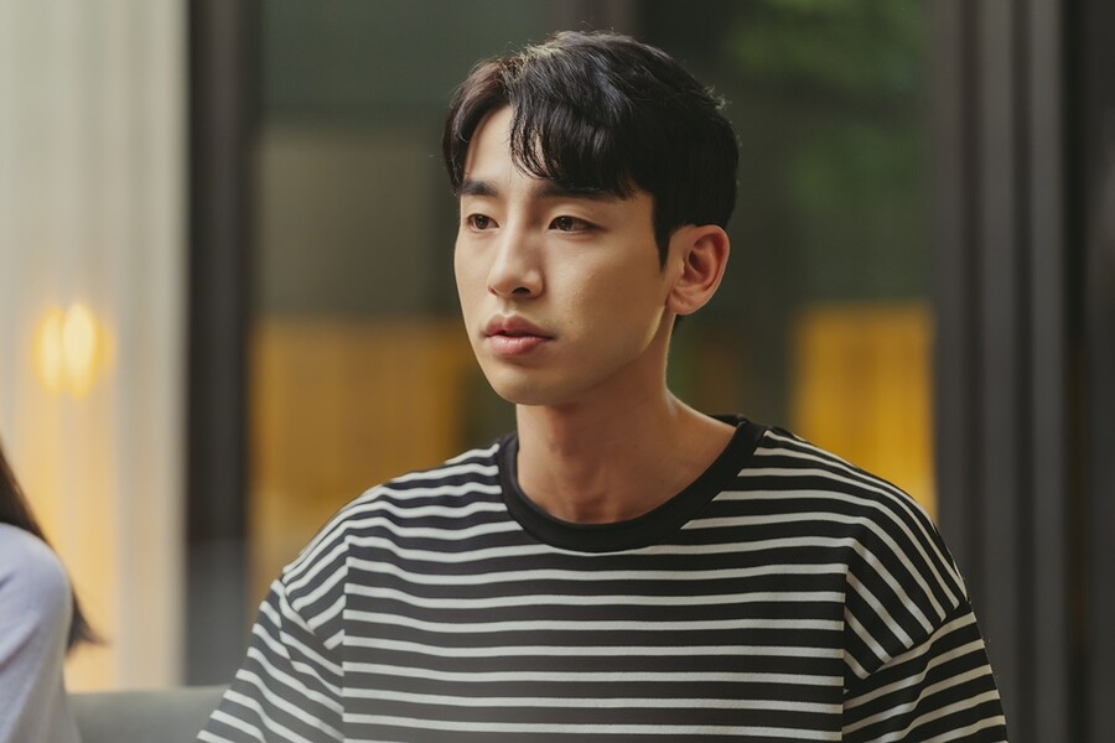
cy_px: 372
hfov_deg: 13.5
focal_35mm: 152
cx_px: 558
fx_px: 4707
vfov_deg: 9.0
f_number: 2.8
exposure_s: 1/80
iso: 800
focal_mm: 152
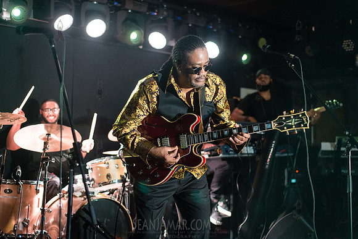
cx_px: 179
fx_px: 497
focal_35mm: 50
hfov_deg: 39.6
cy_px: 120
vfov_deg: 27.0
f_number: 2.2
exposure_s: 1/200
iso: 4000
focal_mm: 50
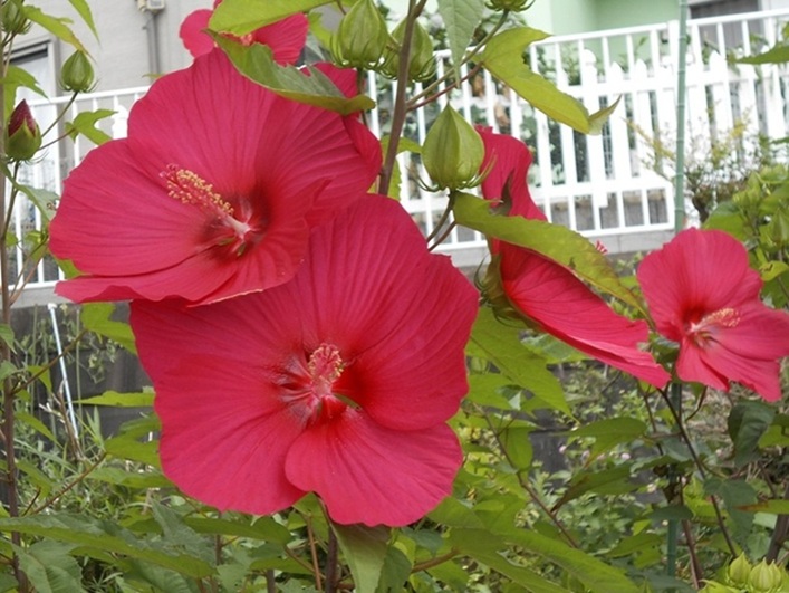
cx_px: 394
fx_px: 1003
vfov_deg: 32.9
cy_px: 296
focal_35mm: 44
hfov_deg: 42.9
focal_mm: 7.7
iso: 80
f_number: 4.2
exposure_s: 1/60
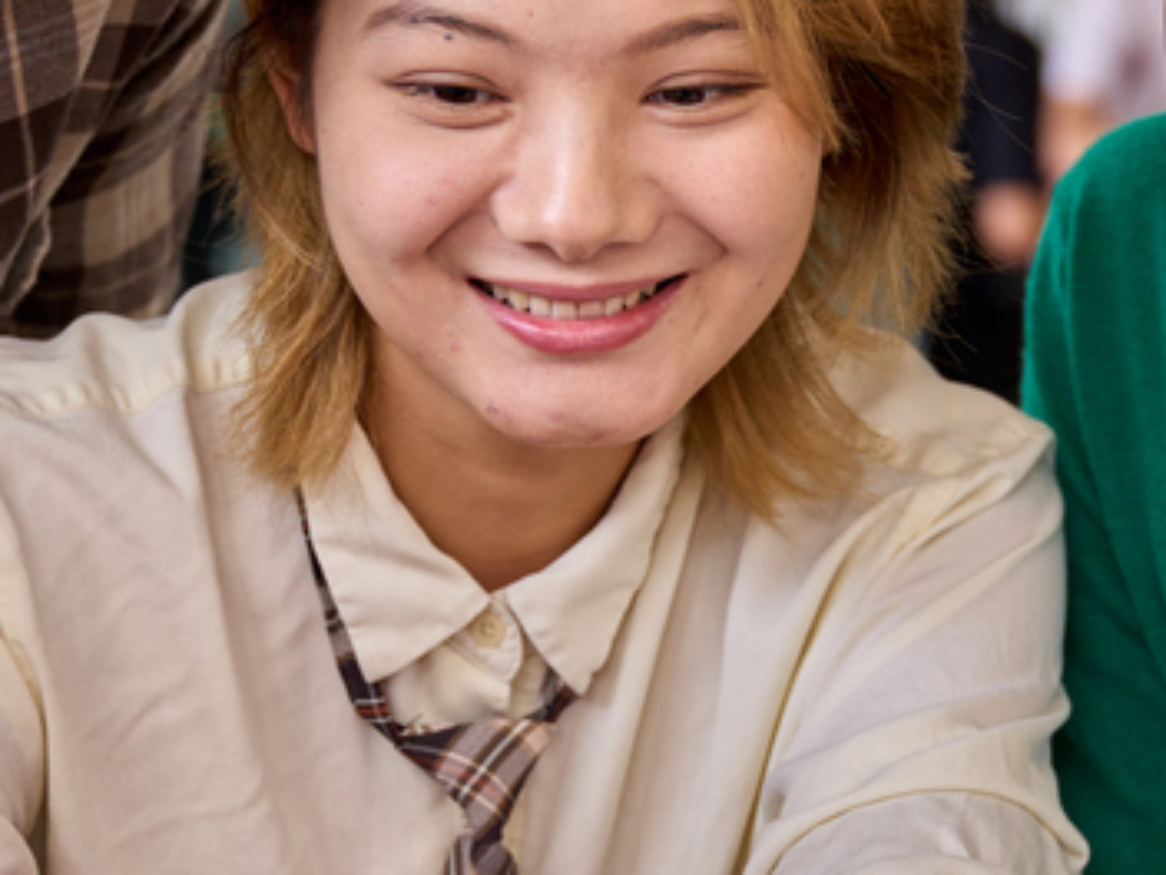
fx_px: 5268
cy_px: 464
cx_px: 818
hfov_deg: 12.6
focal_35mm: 156
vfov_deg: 9.5
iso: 200
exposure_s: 1/200
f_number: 2.8
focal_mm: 45.7
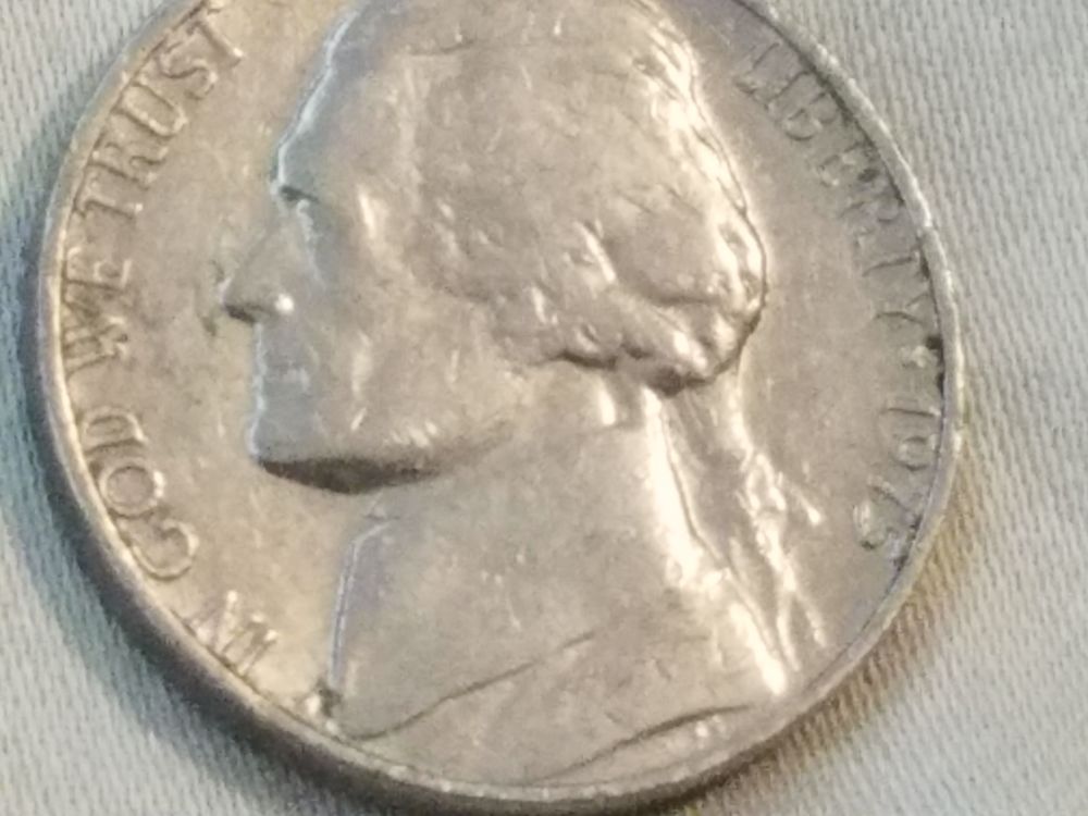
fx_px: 817
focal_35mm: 26
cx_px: 544
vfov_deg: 53.1
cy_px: 408
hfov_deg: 67.3
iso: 640
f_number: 1.7
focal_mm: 4.2
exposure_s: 1/60
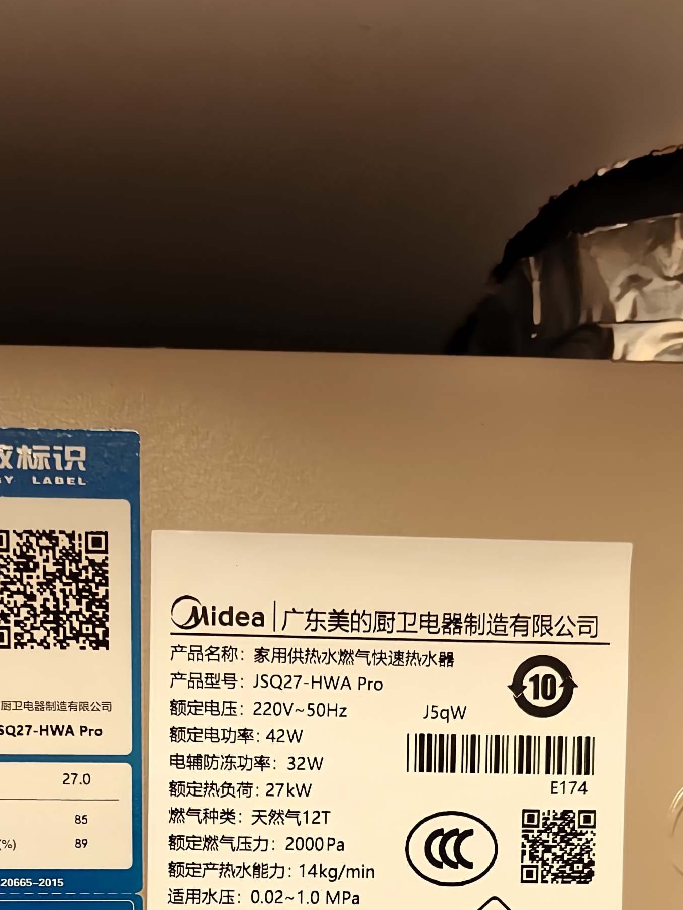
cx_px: 242
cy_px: 962
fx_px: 1368
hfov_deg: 27.9
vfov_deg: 33.0
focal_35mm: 52
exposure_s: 1/50
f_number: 1.88
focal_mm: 5.56
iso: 528
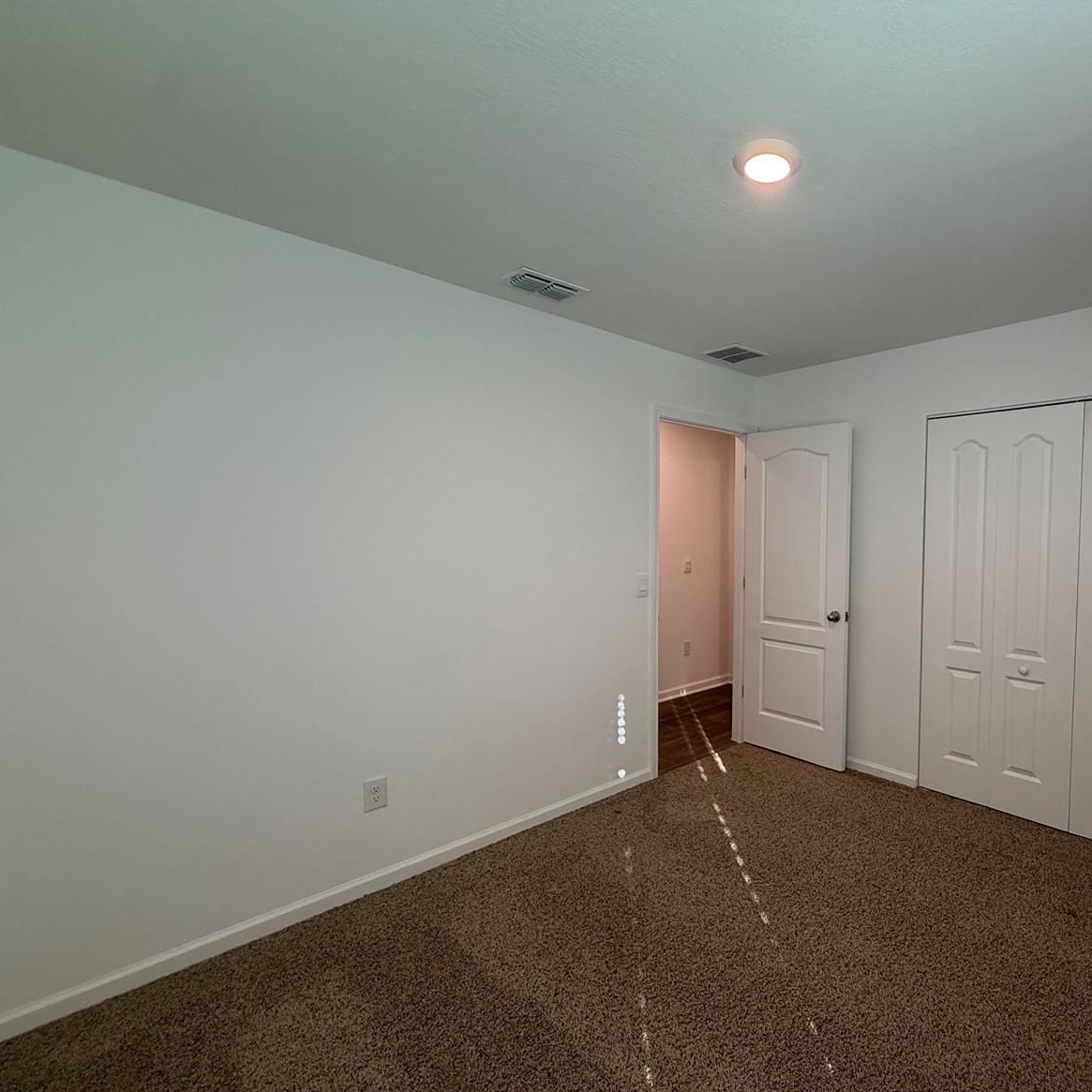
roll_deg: +0.1
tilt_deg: -3.1
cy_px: 560
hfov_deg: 80.5
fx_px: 607
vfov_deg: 84.0
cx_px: 747
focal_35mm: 17
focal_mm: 2.22
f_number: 2.2
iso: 250
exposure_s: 1/120
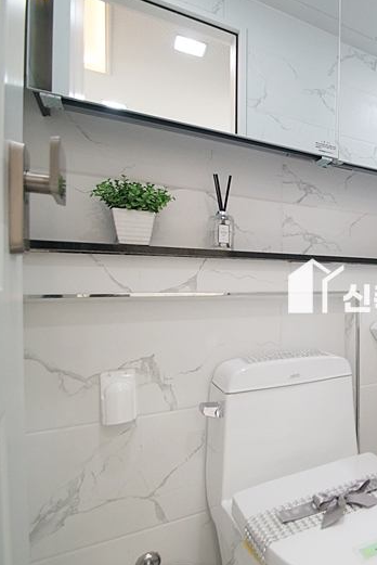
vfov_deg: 76.1
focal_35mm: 23
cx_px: 421
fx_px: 361
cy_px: 282
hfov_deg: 42.4
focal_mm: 10
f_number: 4
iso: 800
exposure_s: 1/100
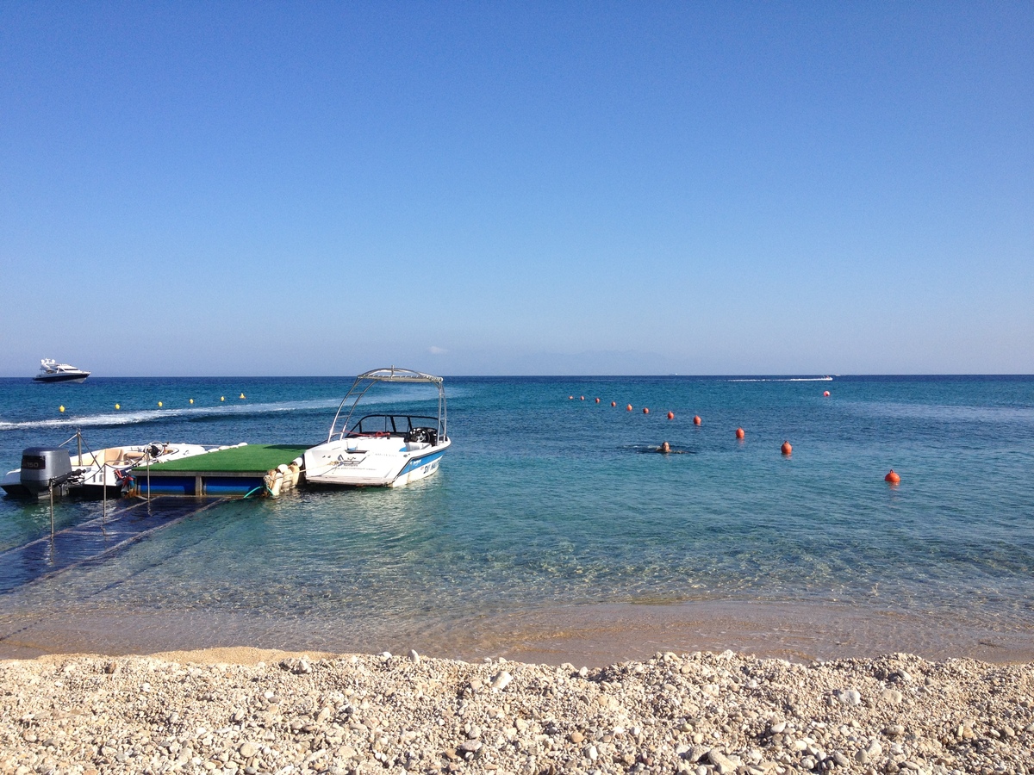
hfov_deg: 52.6
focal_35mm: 35
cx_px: 517
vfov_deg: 40.7
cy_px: 388
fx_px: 1045
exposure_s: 1/1727
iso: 50
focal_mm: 4.28
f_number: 2.4
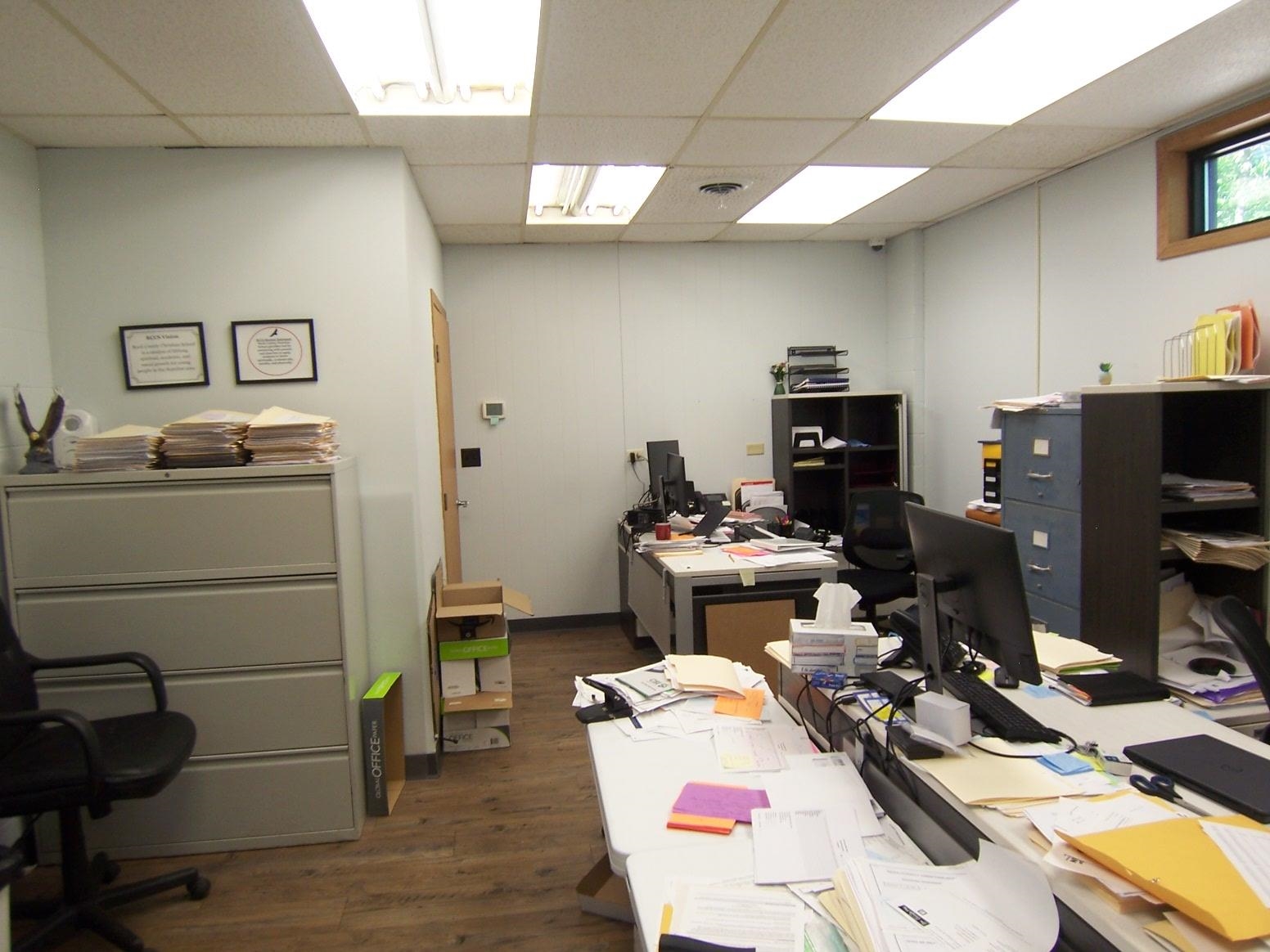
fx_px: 844
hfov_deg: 73.9
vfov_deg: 58.9
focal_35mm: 23
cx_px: 635
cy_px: 476
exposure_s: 1/30
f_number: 2.8
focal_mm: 3.8
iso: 64
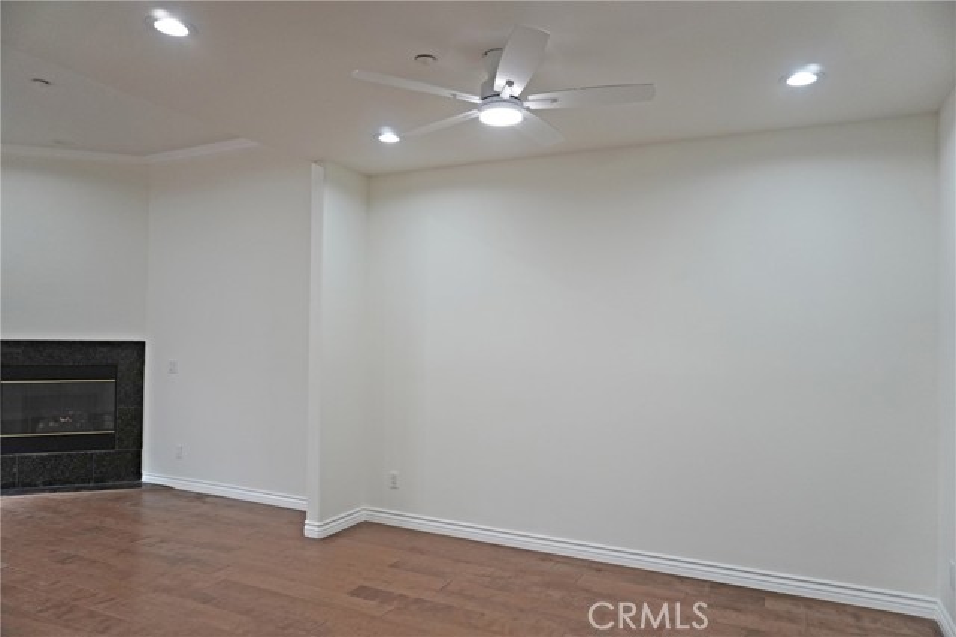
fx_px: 637
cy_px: 318
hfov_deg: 73.8
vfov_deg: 53.1
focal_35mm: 24
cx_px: 478
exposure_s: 1/160
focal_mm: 16
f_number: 4
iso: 500
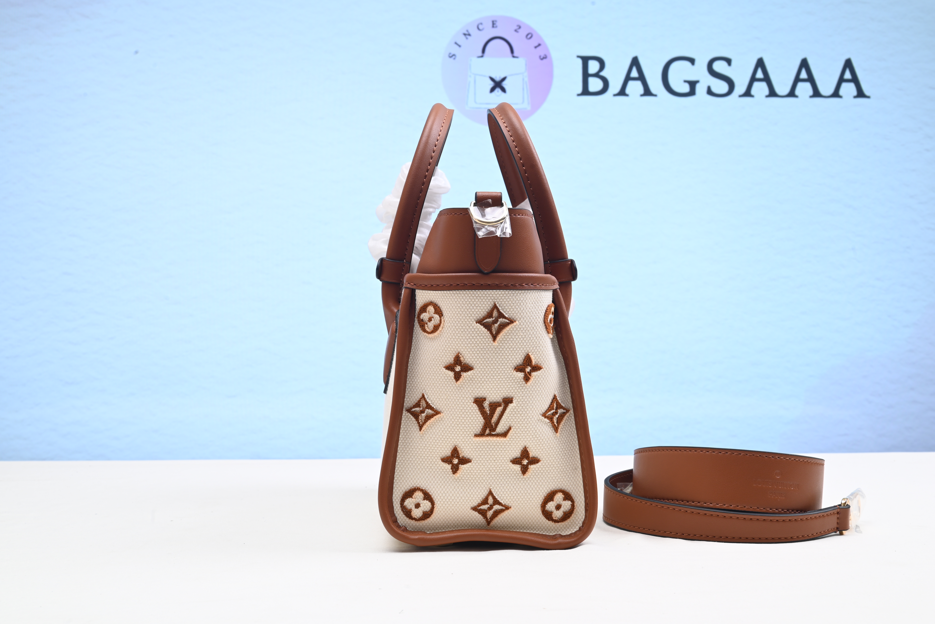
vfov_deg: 33.4
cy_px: 312
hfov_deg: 48.4
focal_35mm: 40
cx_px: 468
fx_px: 1039
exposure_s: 1/2
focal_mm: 40
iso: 100
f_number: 16
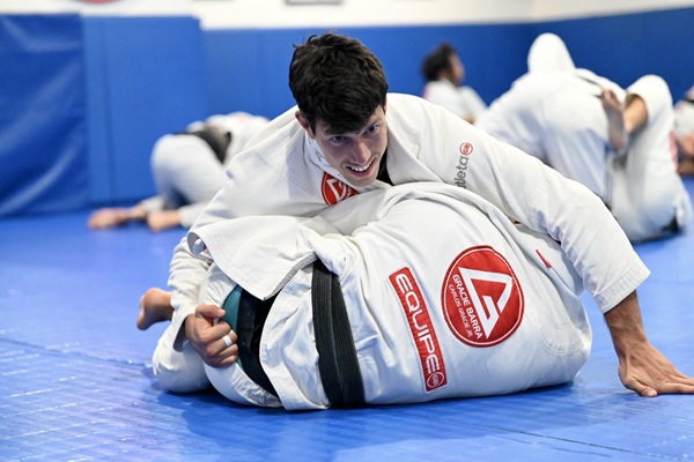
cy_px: 231
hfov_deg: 23.4
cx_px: 347
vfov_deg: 15.7
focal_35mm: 87
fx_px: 1677
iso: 16000
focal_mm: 87
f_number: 2.8
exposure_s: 1/640
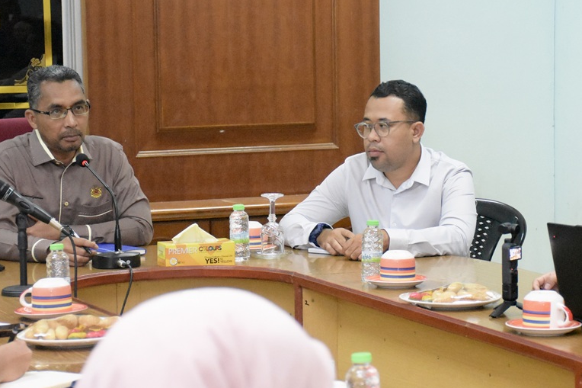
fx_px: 2133
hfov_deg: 15.5
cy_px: 154
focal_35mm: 132
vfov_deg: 10.4
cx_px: 360
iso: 8000
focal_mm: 56
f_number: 4.8
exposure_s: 1/250
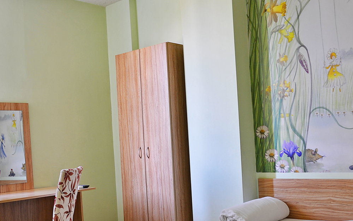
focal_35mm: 44
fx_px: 423
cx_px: 187
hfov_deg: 45.3
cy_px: 152
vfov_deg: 28.9
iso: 100
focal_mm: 18
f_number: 3.5
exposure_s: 1/3
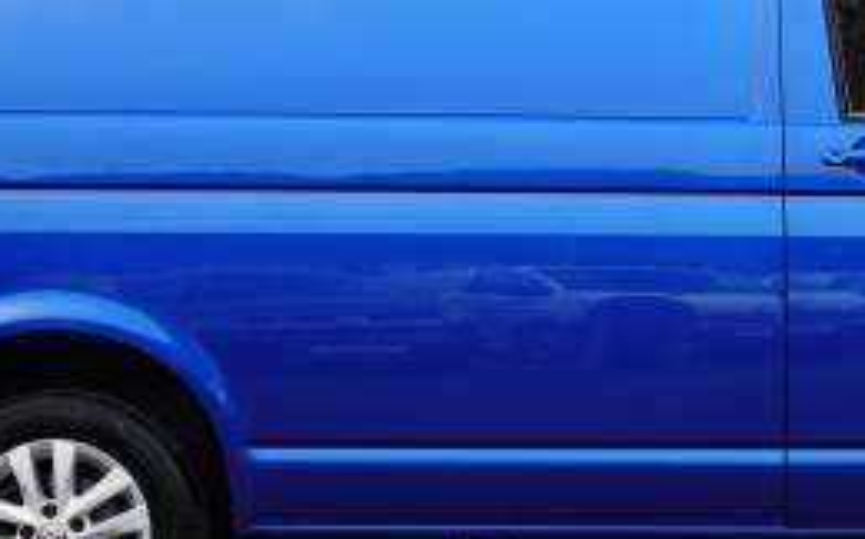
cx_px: 655
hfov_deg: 18.9
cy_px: 173
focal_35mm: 109
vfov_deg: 11.9
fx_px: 2573
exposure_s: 1/60
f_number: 5
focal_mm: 29
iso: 100
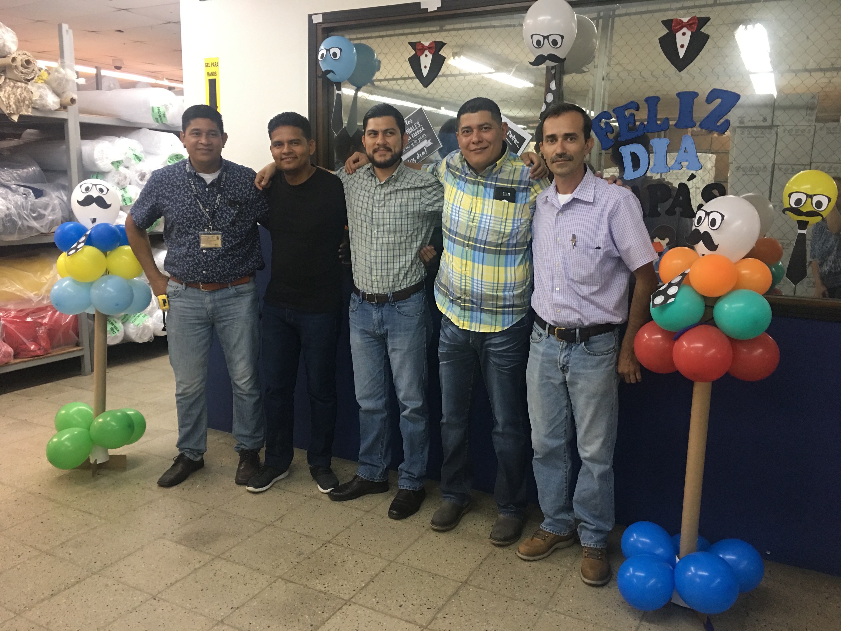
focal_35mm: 29
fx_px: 705
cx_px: 420
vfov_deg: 48.2
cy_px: 316
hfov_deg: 61.7
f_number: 2.2
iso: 64
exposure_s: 1/15
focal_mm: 4.15
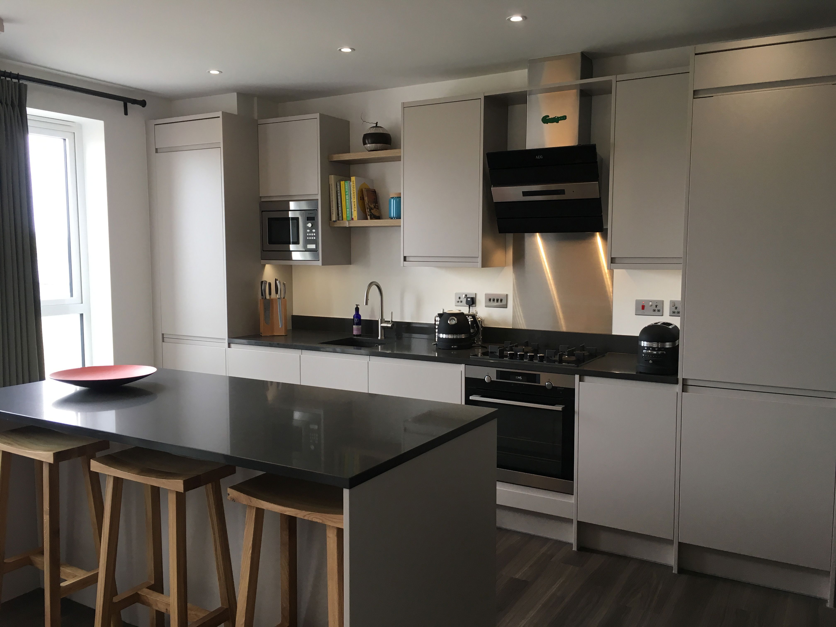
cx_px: 418
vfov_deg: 48.2
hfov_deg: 61.7
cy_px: 314
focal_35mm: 29
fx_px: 700
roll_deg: -0.5
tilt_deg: -4.8
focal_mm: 4.15
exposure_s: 1/33
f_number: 2.2
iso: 25
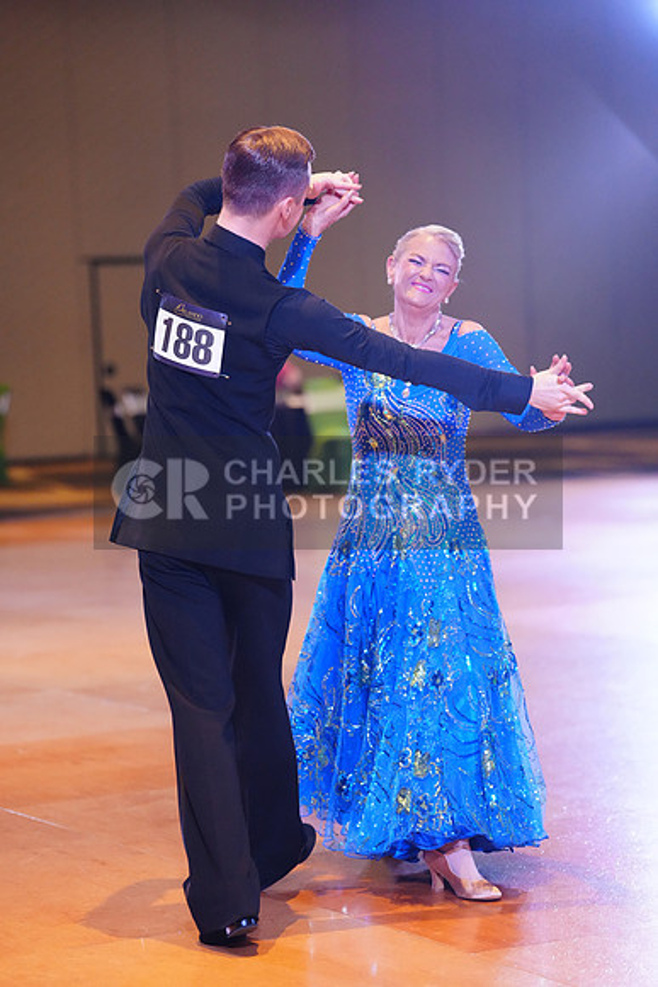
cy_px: 494
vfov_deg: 19.5
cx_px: 329
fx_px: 2877
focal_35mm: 105
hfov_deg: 13.0
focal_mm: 105
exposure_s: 1/400
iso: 5000
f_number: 2.8
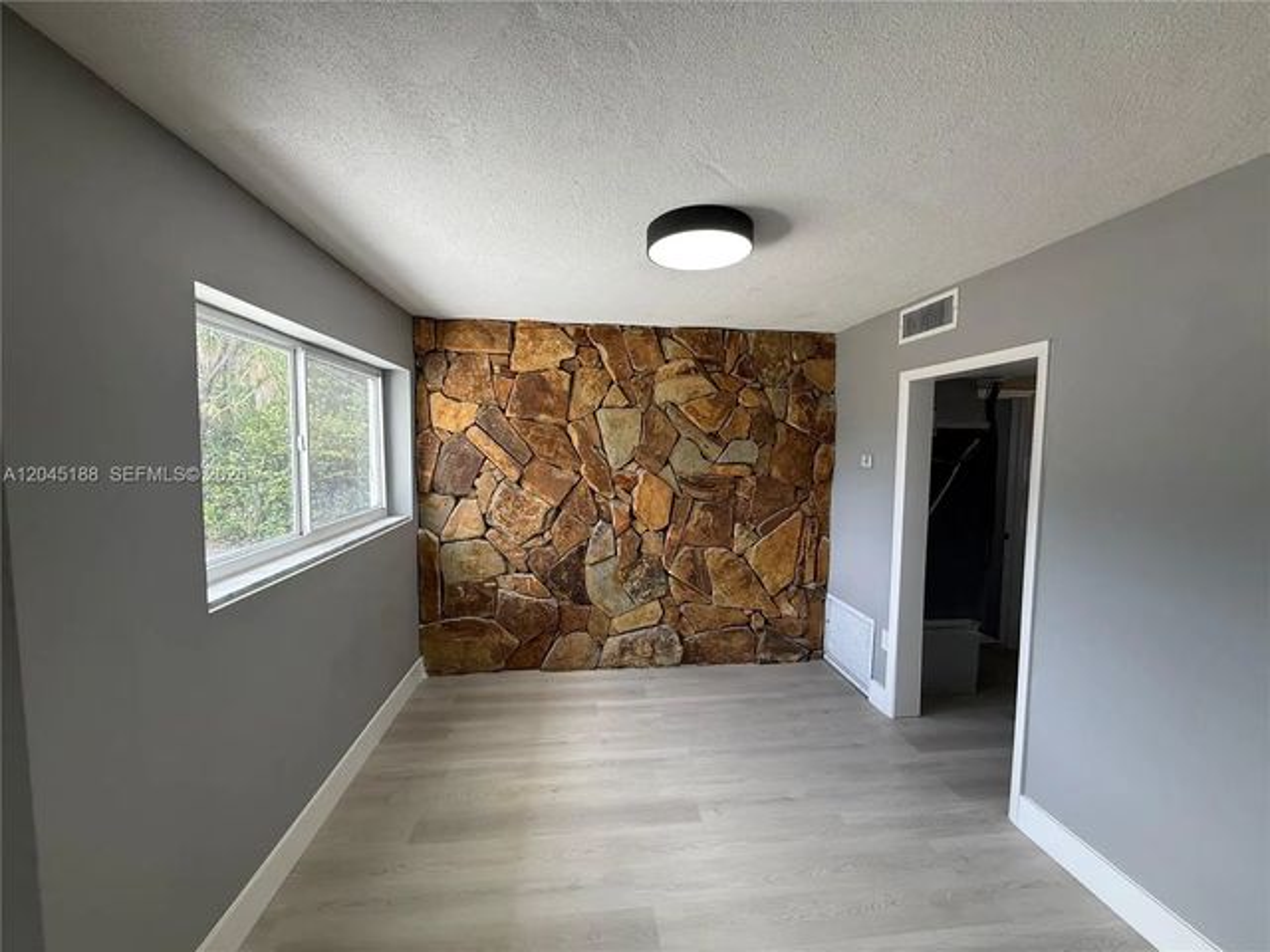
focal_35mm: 14
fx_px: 514
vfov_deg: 85.7
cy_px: 476
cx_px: 635
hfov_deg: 102.1
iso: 100
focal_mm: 2.22
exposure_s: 1/120
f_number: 2.2
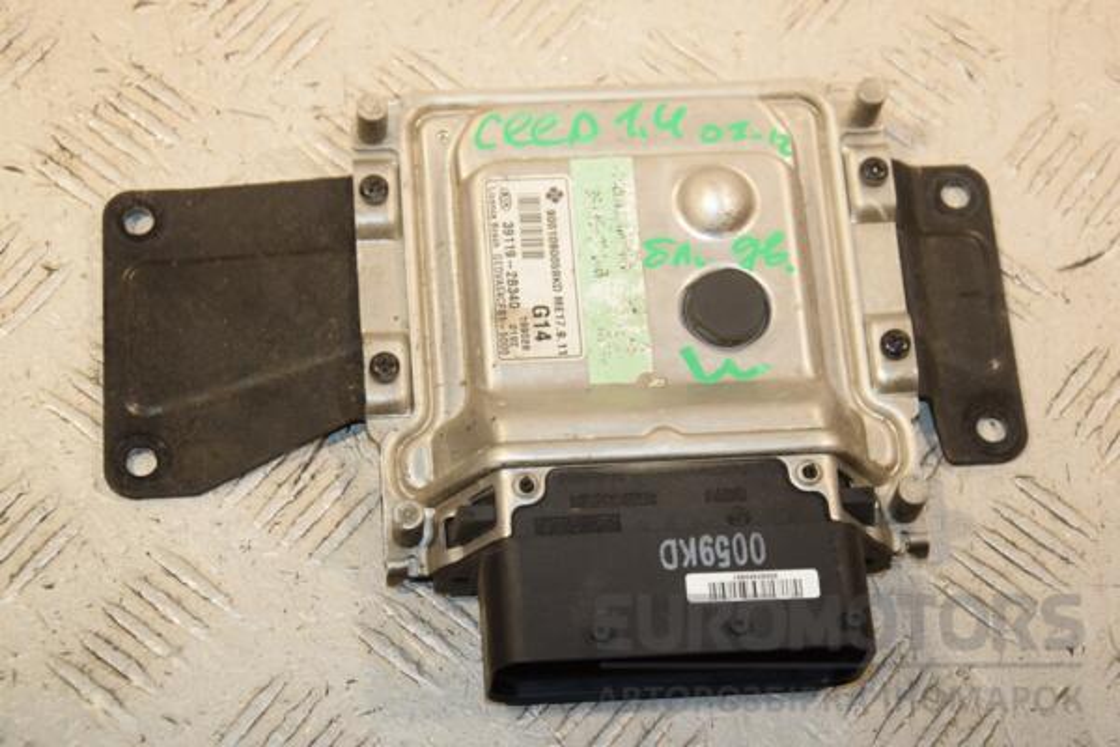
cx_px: 560
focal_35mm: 93
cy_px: 374
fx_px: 2893
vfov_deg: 14.7
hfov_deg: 21.9
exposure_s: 1/200
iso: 800
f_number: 6.3
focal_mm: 62
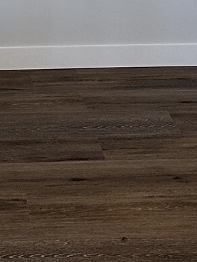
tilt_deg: -10.4
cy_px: -53
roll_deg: -0.9
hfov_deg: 10.5
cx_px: 23
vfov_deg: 13.7
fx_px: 1063
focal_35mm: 140
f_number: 1.78
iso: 400
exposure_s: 1/60
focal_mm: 6.86
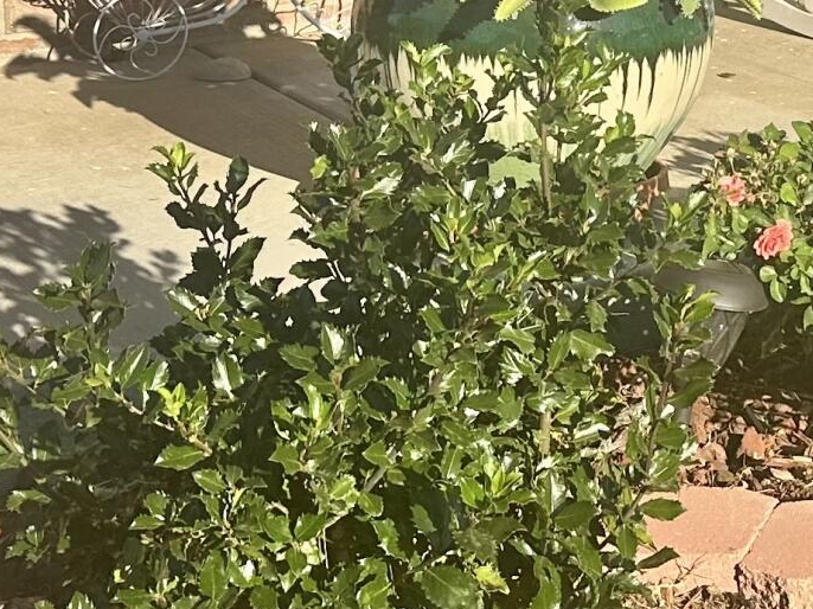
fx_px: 2465
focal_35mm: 105
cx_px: 853
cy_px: -165
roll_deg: -0.2
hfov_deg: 18.2
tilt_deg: -4.9
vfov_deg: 13.6
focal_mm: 6.86
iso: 80
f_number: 1.78
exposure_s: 1/4016
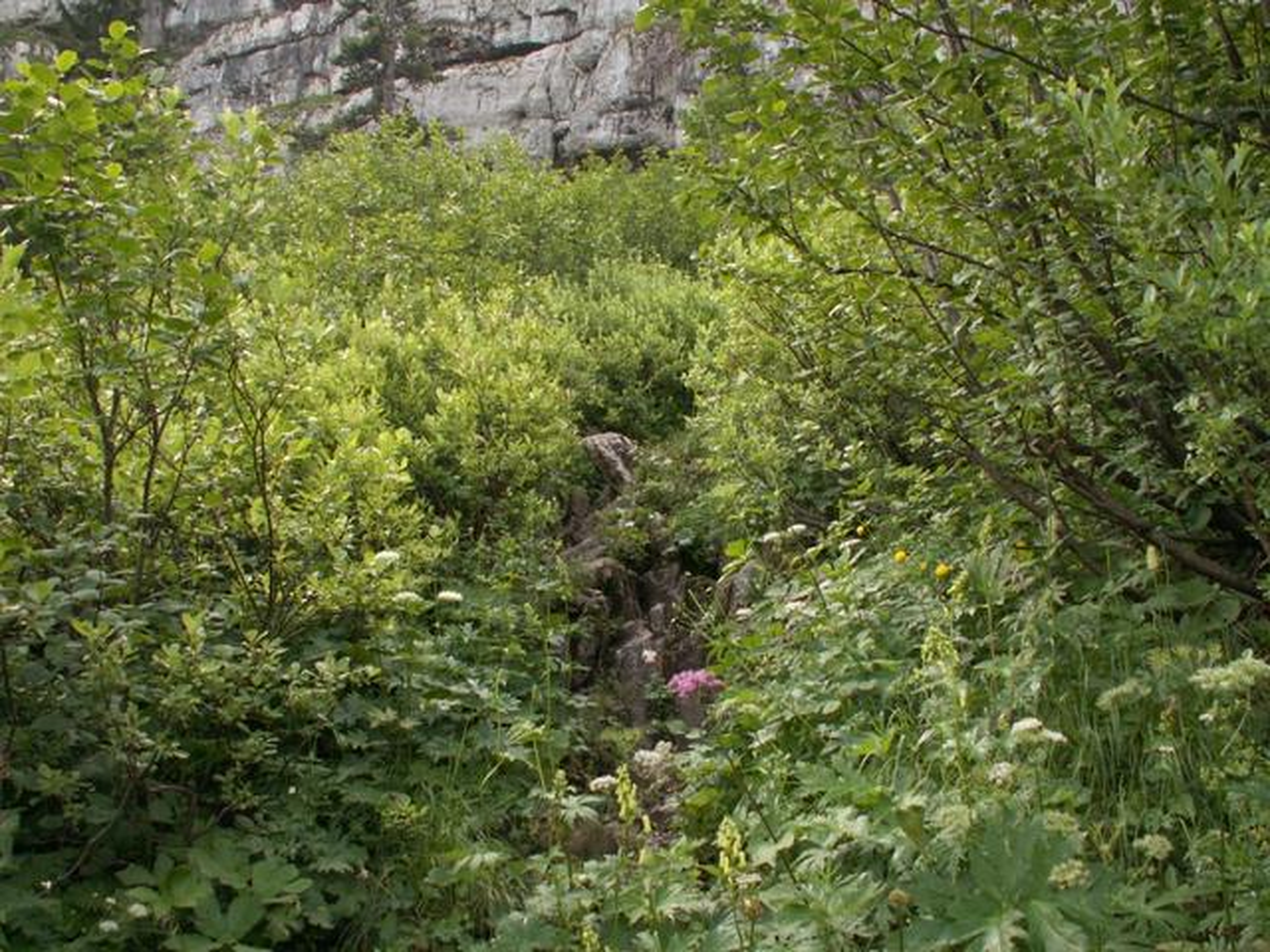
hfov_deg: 52.6
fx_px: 1284
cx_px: 635
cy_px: 476
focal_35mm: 35
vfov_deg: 40.7
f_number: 3.2
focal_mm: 5.86
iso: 50
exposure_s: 1/50
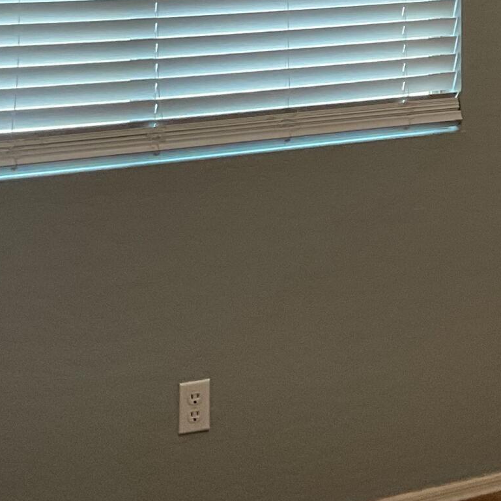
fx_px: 1637
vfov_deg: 16.3
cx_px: 687
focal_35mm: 100
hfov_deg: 16.3
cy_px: -190
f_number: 1.8
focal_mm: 3
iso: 50
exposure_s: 1/60
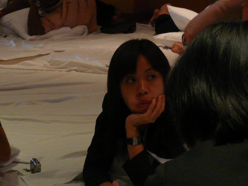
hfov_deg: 15.4
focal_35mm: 128
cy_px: 93
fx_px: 917
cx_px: 124
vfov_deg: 11.6
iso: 200
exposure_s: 1/8
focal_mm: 14.2
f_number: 5
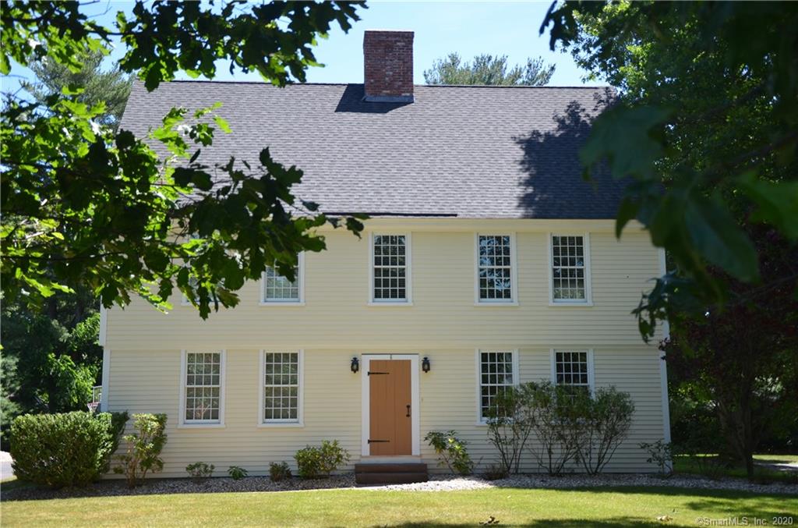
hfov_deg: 43.7
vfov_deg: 29.7
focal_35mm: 45
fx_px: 995
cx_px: 399
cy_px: 264
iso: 500
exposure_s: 1/1000
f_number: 4.2
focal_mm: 30
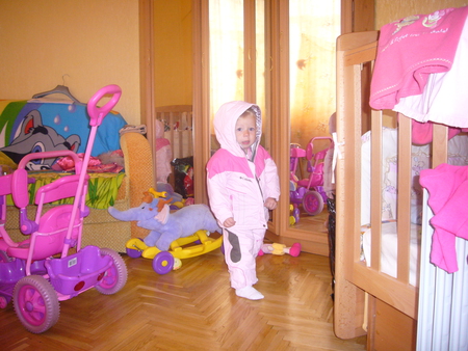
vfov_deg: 49.8
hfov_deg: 63.4
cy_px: 176
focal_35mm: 28
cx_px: 234
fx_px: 379
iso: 160
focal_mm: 4.6
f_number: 2.8
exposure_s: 1/30
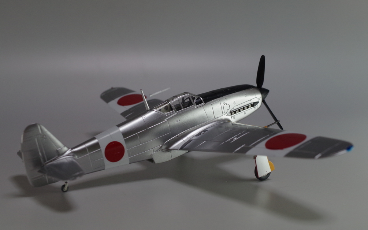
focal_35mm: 55
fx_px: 547
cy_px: 120
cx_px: 186
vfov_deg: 23.7
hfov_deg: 37.2
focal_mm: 35
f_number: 8
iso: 800
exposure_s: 1/80
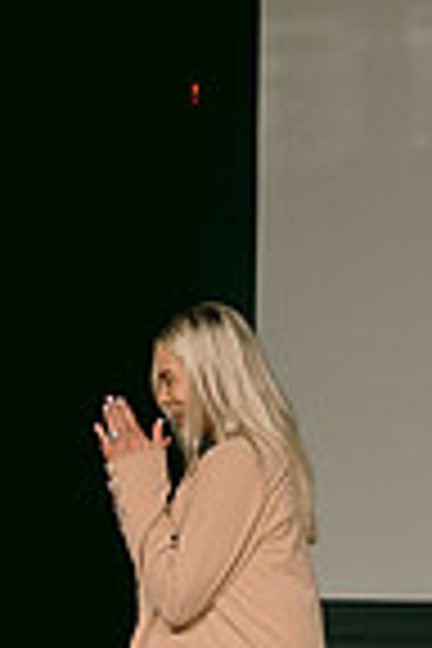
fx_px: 4770
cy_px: 544
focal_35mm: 265
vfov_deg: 7.8
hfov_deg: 5.2
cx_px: 68
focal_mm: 85
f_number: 3.2
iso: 640
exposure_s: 1/320
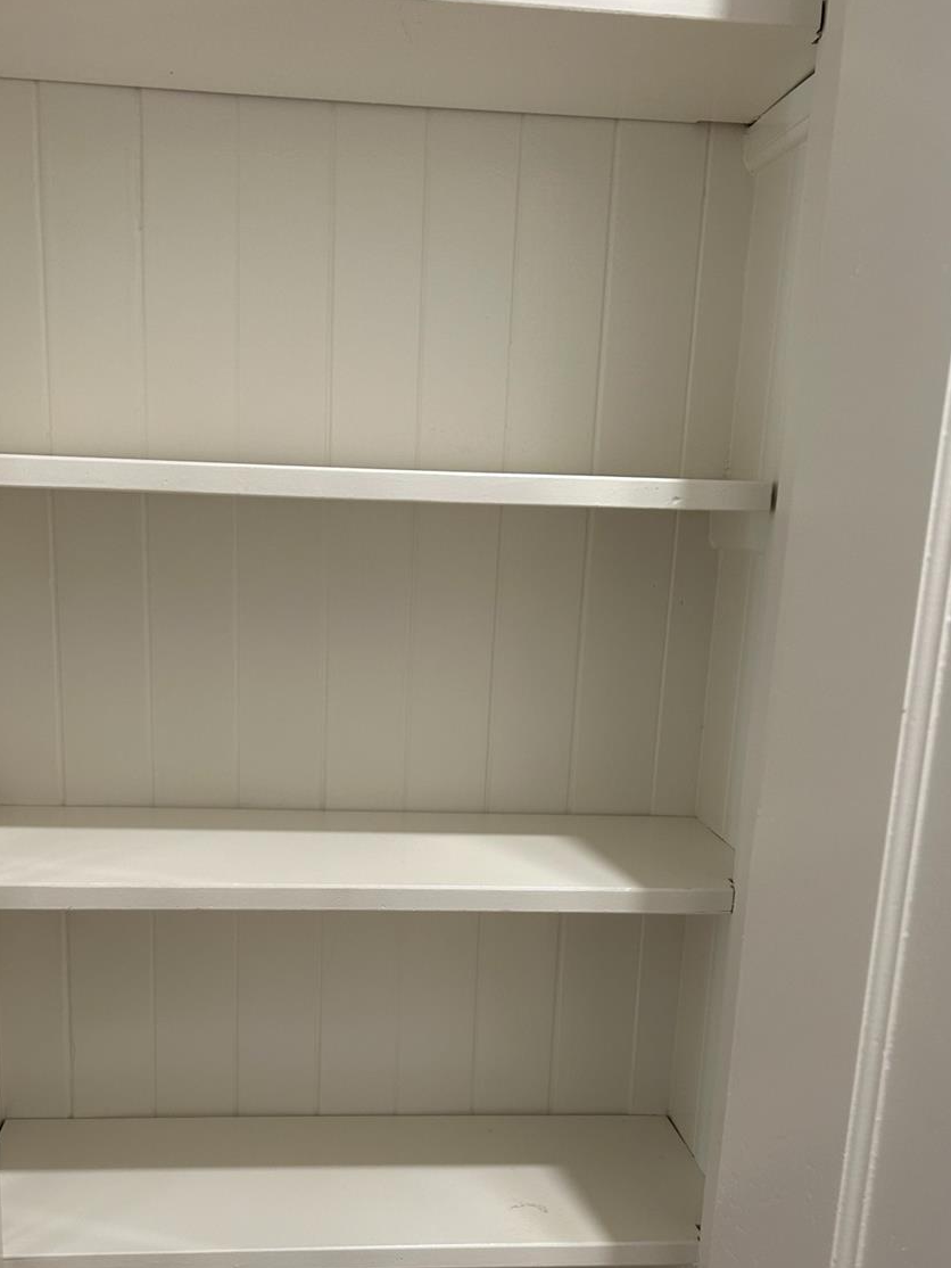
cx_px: 398
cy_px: 794
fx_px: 1282
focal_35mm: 35
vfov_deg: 52.0
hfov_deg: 40.6
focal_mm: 5.7
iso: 100
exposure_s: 1/60
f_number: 1.5
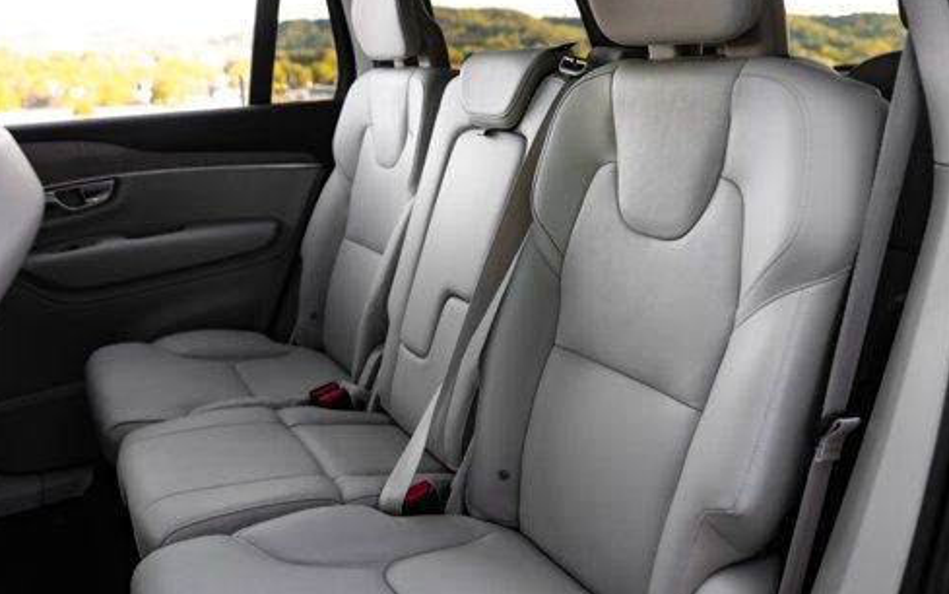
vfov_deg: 39.3
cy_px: 248
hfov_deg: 59.6
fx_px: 828
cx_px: 487
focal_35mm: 32
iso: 640
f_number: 2.8
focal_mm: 24
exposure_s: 1/250
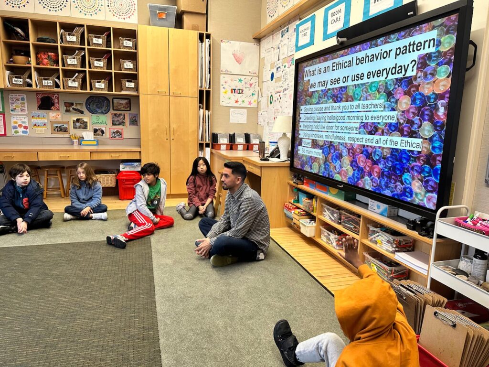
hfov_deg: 71.6
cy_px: 184
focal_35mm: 24
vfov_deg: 56.8
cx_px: 244
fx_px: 339
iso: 160
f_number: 1.78
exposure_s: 1/60
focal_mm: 6.86
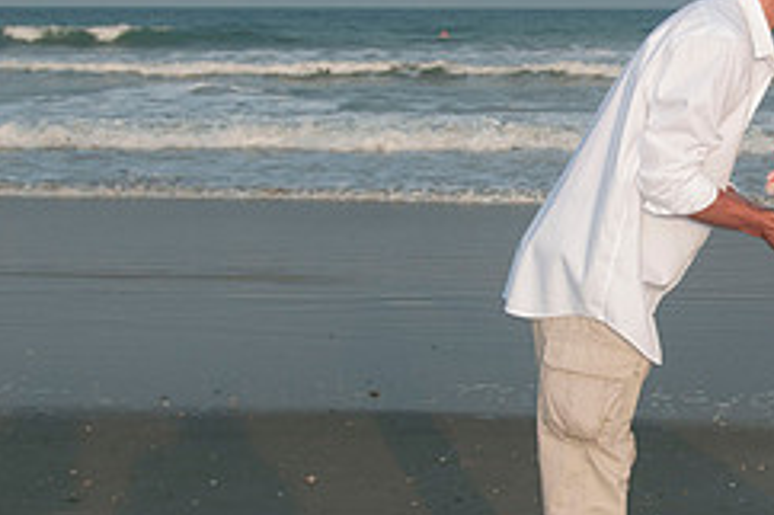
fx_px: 2191
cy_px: 242
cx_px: 796
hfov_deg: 19.4
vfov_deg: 13.4
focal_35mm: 102
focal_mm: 28
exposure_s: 1/250
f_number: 7.1
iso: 100
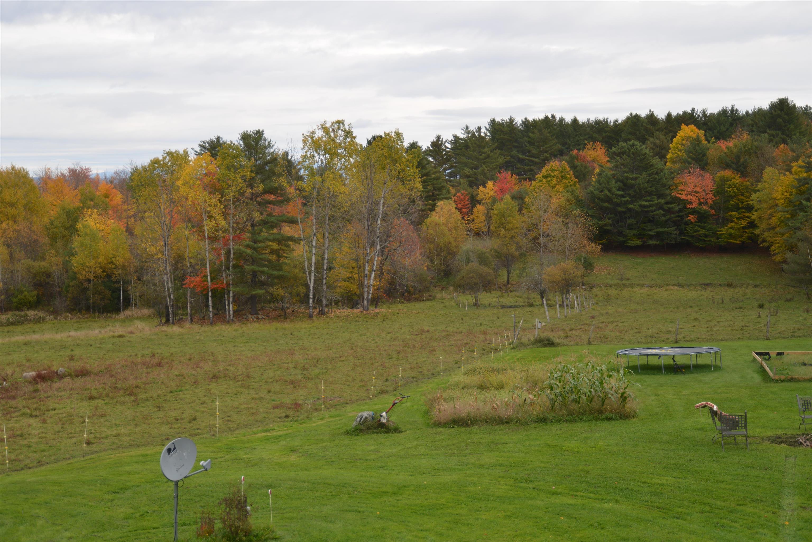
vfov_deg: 26.0
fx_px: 1173
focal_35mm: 52
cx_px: 406
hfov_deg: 38.2
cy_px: 271
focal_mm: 52
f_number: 4.8
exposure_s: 1/200
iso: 110
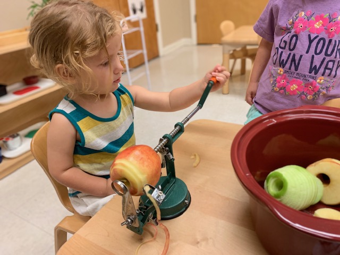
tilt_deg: -28.7
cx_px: 170
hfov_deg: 67.3
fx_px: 255
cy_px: 128
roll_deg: +5.9
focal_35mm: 26
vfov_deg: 53.1
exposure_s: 1/60
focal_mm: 4.25
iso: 125
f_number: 1.8
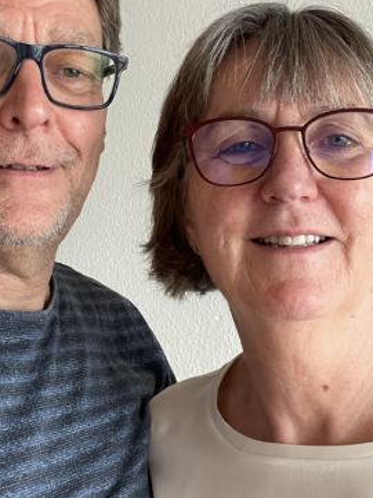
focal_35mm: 50
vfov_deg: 38.0
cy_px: 196
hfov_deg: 29.1
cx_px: 156
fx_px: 718
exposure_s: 1/60
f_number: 2.2
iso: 250
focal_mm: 2.71
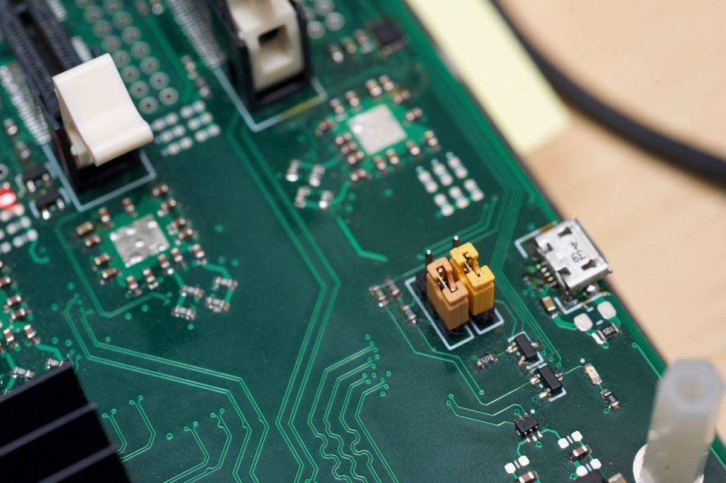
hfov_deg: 33.4
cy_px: 242
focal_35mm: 60
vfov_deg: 22.6
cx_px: 363
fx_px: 1209
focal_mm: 60
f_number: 11
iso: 400
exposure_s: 1/125
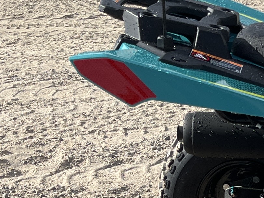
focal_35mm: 129
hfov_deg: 14.2
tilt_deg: -22.6
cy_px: 228
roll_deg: +0.7
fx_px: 983
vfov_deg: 11.3
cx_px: 406
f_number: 1.6
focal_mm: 5.1
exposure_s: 1/3215
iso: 50
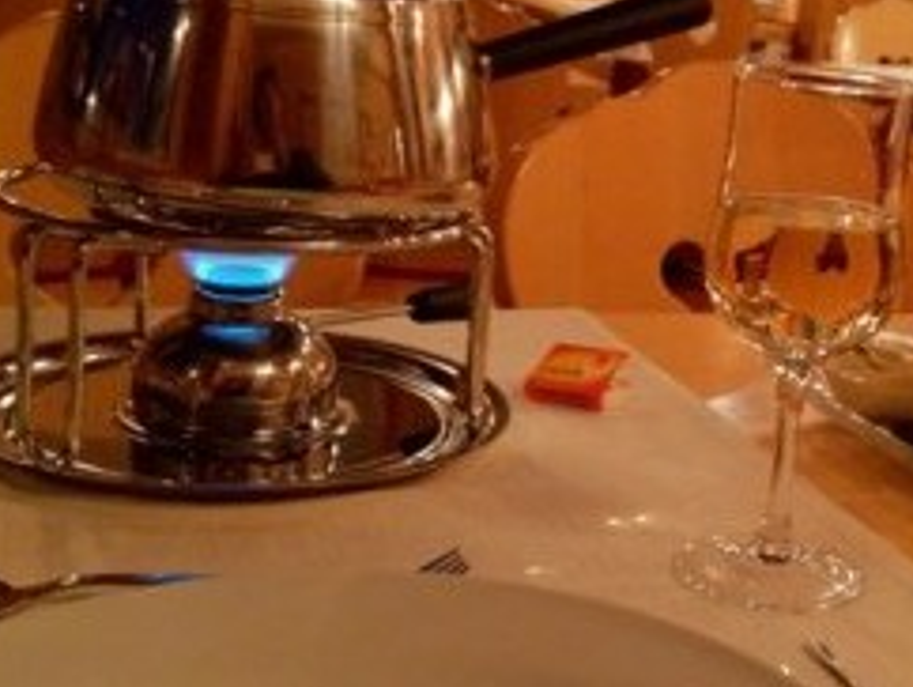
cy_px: 328
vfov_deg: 22.6
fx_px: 1716
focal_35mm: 65
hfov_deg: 29.5
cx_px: 649
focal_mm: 4.28
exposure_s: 1/15
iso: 500
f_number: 2.4
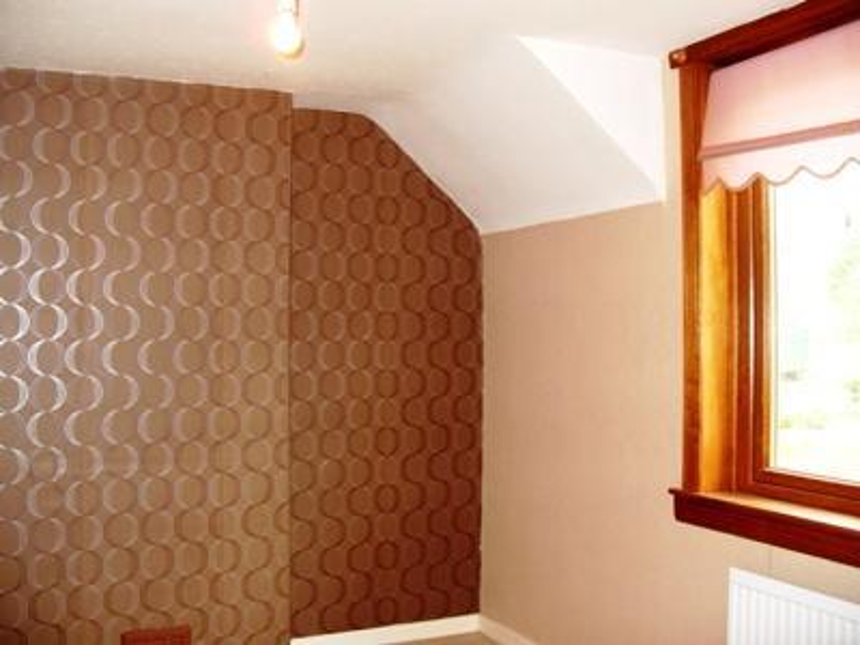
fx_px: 870
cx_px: 430
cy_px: 322
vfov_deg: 40.7
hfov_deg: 52.6
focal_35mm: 35
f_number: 2.8
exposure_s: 1/45
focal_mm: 7.8
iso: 160
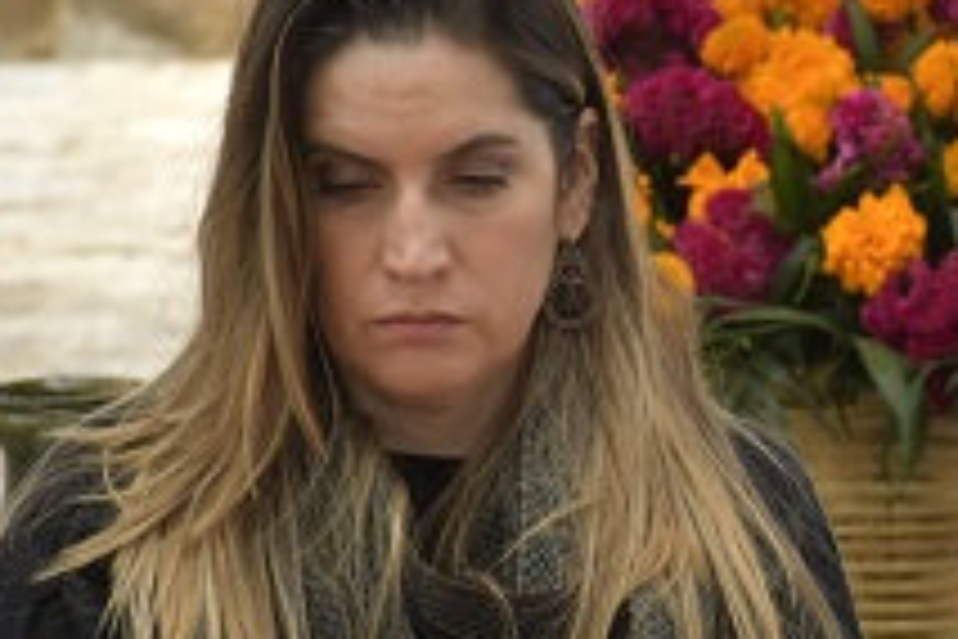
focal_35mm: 456
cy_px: 477
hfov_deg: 4.5
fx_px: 12134
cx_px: 1484
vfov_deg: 3.0
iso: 500
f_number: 8
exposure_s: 1/320
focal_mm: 90
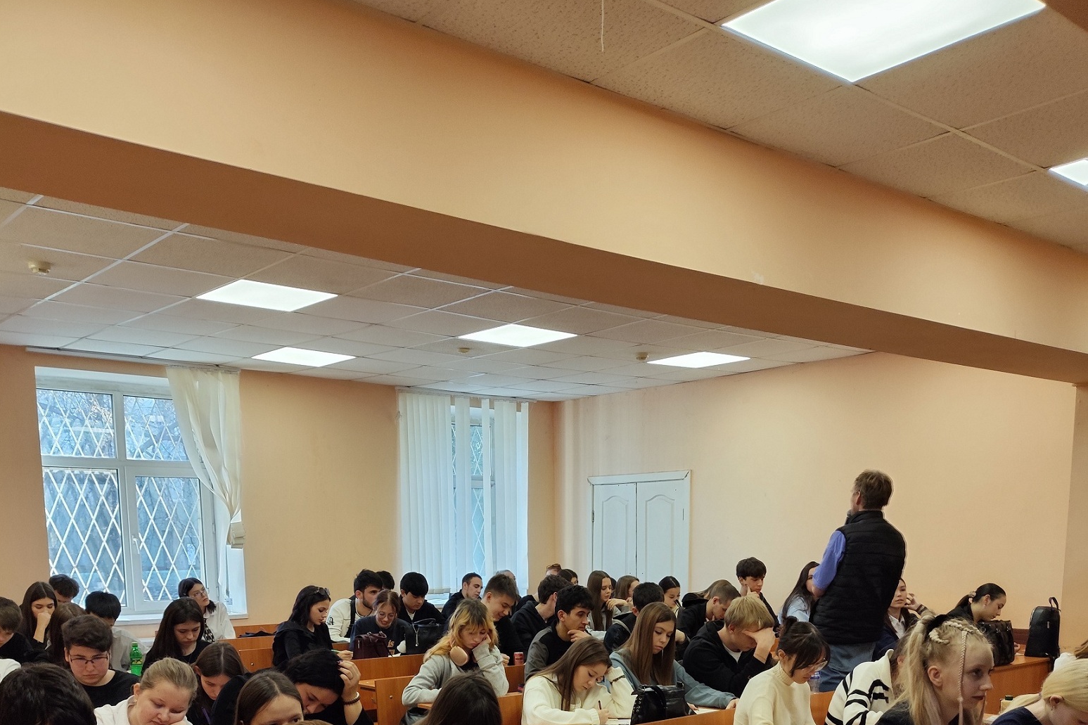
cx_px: 539
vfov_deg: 34.8
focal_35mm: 35
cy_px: 704
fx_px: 1058
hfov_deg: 54.4
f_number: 1.79
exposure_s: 1/100
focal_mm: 4.71
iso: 80
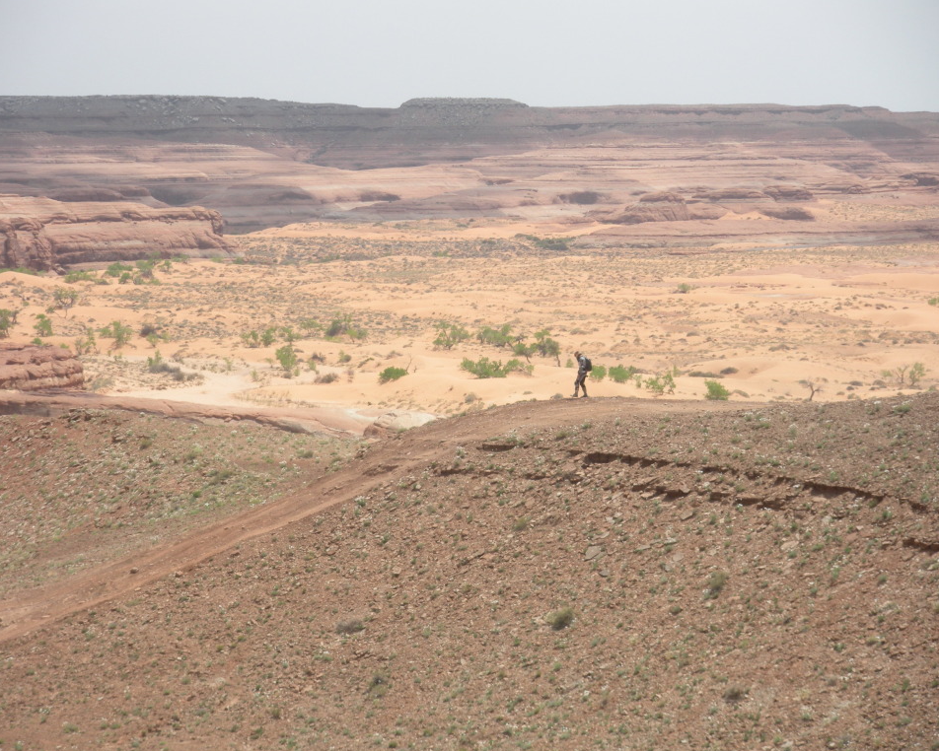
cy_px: 377
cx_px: 468
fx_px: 3530
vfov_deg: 12.2
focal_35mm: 127
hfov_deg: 15.2
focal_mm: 21.2
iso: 64
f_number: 5.3
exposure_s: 1/380
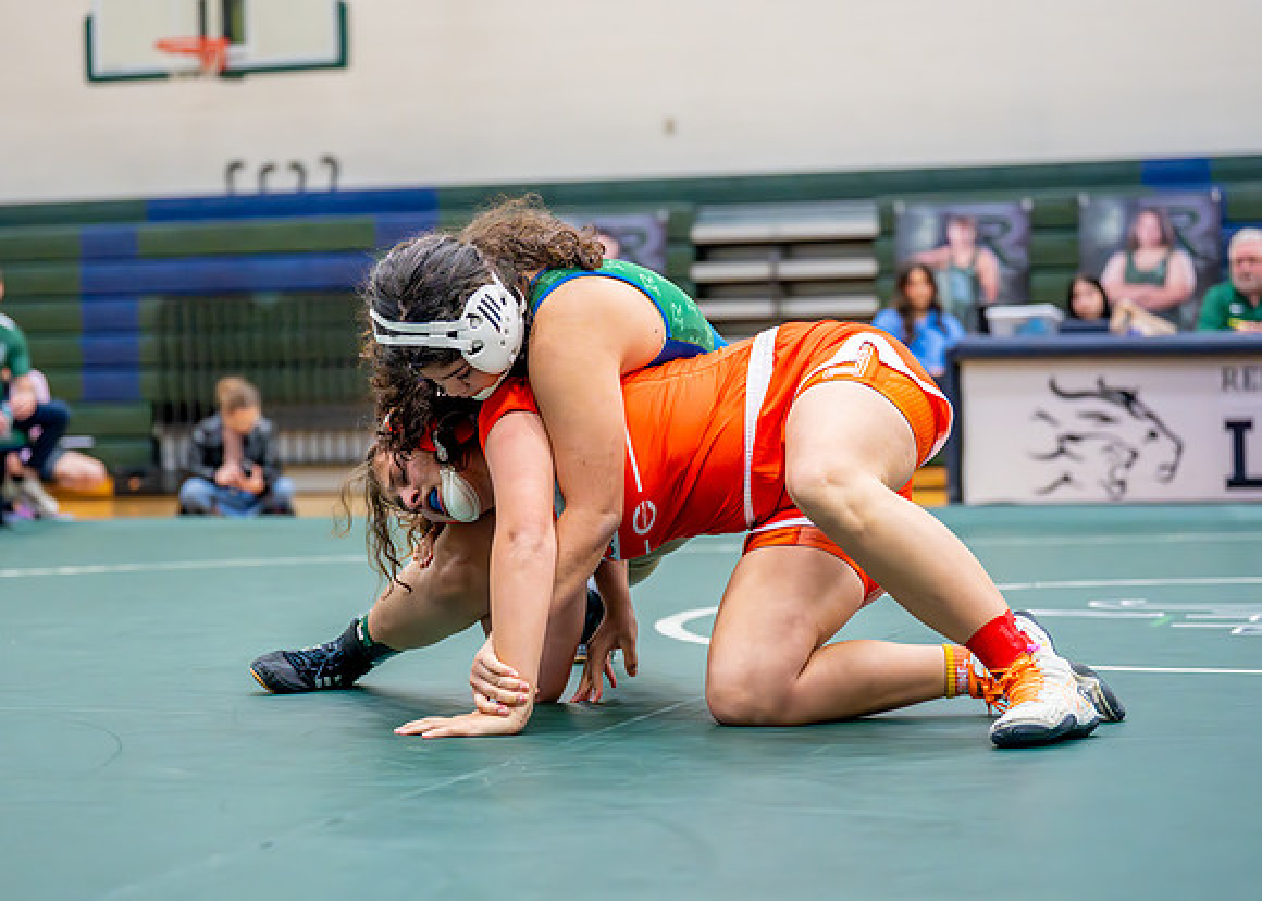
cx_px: 553
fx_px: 3038
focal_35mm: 85
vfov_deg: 16.9
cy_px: 404
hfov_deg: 23.5
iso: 6400
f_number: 2.8
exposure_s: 1/1000
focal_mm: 70
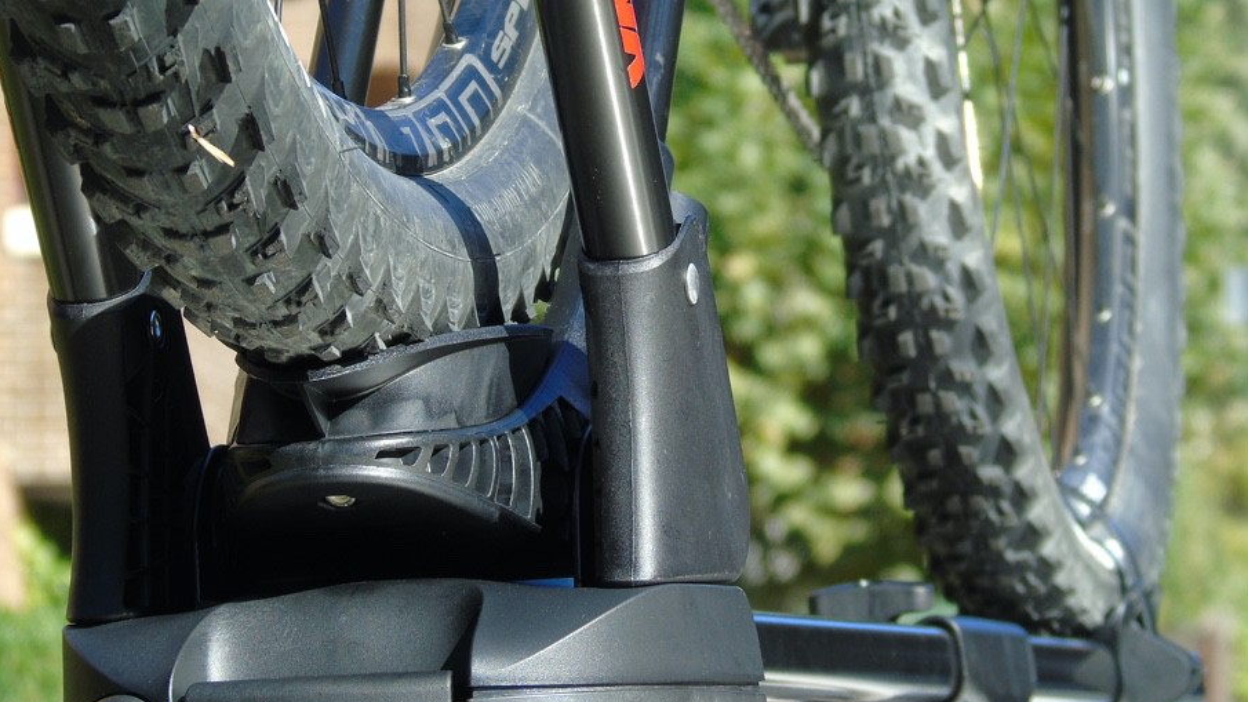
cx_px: 624
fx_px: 6751
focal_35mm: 204
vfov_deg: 6.0
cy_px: 305
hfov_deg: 10.6
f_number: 5
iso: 80
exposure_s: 1/125
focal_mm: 33
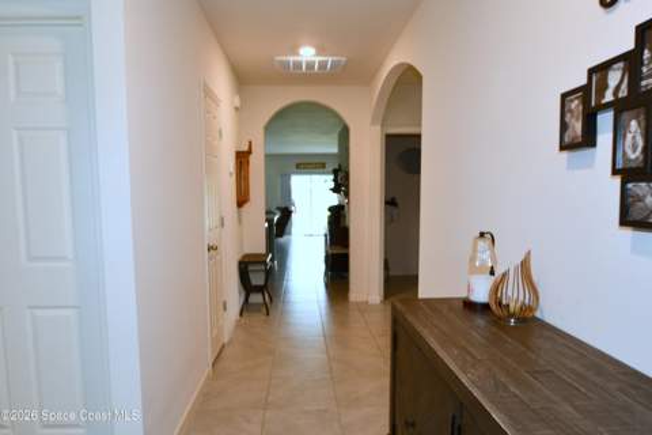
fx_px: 344
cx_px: 326
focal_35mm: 19
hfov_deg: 86.9
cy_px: 218
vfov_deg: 64.6
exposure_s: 1/60
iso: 1000
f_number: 7.1
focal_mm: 13
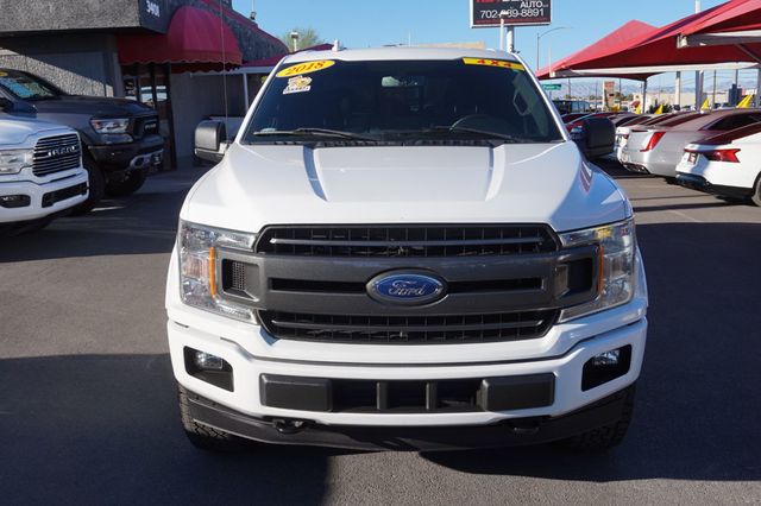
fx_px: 729
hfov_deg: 55.1
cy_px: 253
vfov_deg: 38.3
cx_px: 380
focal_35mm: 34
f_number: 8
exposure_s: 1/250
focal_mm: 23
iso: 100
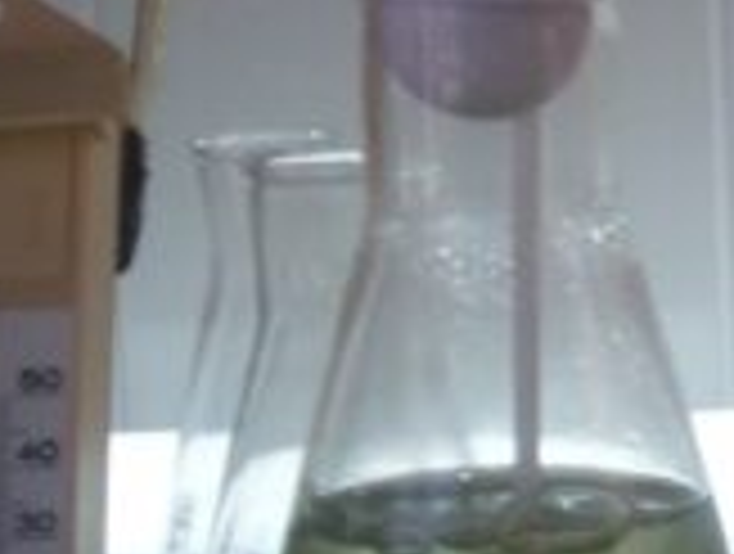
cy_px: 423
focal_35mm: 141
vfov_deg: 10.5
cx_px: 1319
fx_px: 2996
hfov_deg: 12.7
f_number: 4.5
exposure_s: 1/166
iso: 100
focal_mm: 5.9
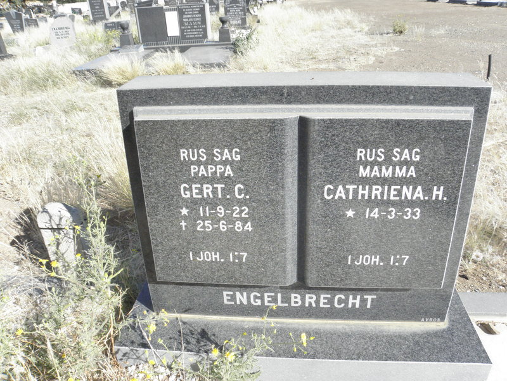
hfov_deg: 67.3
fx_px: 381
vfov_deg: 53.1
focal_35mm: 26
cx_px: 254
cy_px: 190
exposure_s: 1/400
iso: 200
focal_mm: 4.6
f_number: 6.3
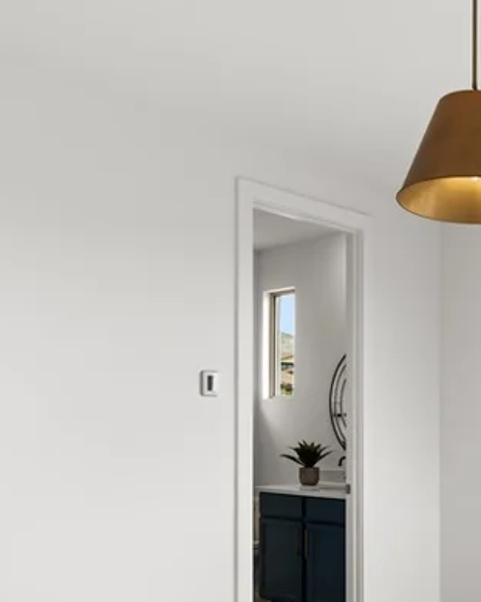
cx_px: 530
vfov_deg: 42.8
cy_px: 429
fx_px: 748
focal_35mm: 42
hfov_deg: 31.6
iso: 400
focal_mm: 17
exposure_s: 1/100
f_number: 8
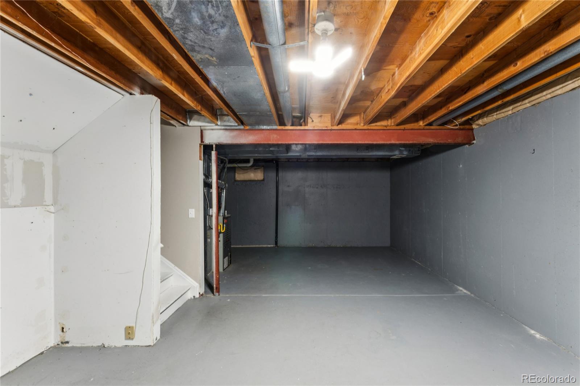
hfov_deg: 104.3
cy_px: 193
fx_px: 225
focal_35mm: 14
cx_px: 290
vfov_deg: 81.2
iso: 125
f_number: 22
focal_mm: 14
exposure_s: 5
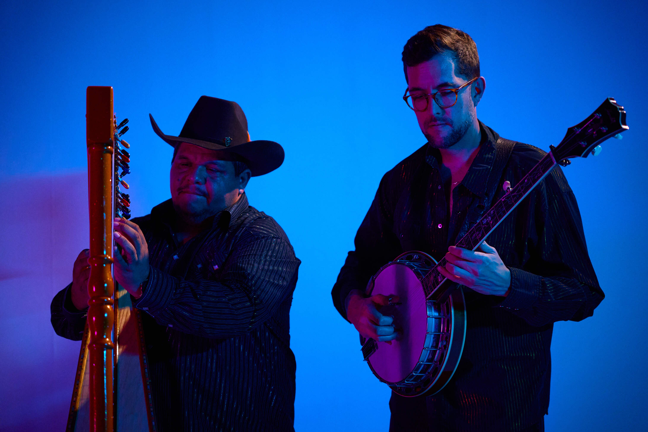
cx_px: 324
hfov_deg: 31.9
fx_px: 1134
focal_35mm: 63
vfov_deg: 21.6
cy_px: 216
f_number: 2.8
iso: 4000
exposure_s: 1/320
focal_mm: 63
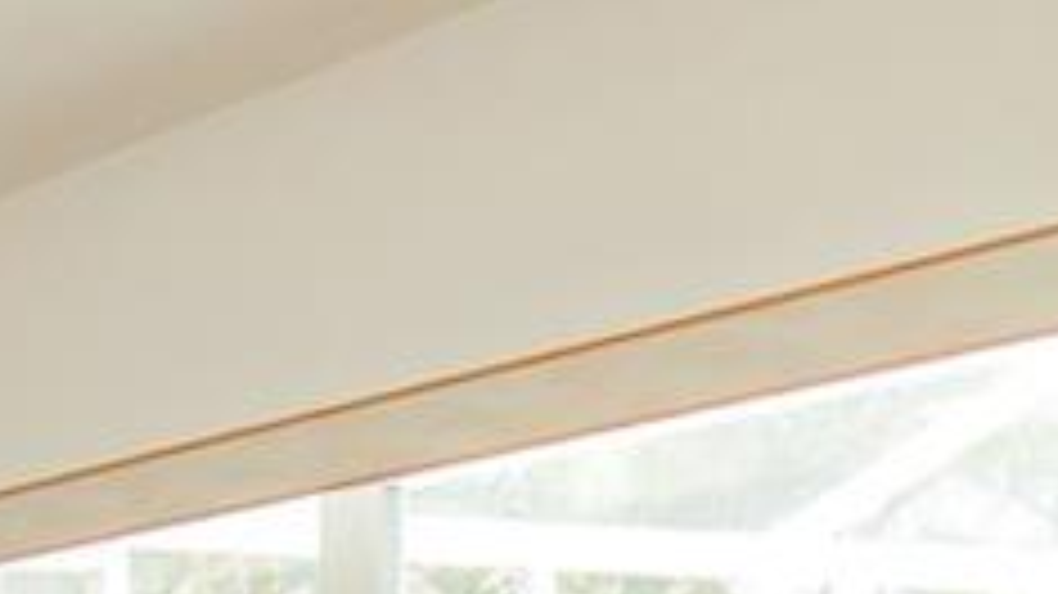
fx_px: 2804
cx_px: -1198
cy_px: 1166
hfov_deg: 15.7
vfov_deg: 11.1
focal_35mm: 100
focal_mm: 14
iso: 6400
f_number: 4.5
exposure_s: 1/2000
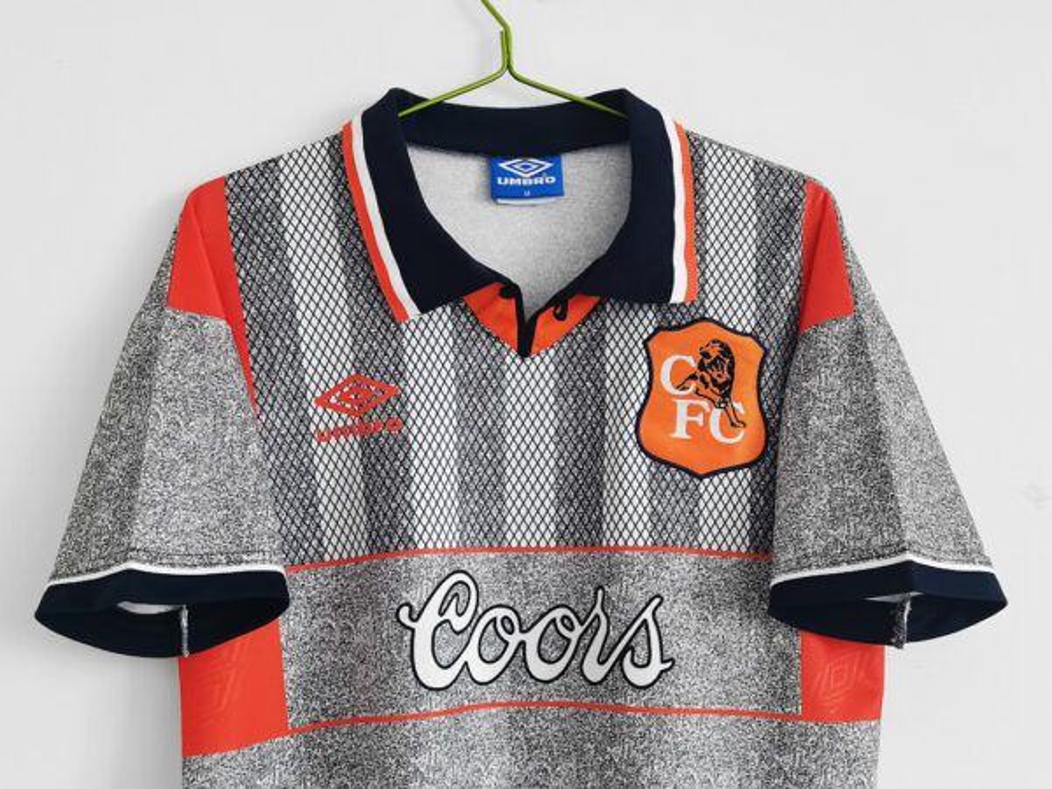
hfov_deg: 52.6
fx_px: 1064
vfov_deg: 40.7
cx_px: 526
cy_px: 394
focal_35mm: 35
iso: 160
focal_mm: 5.58
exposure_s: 1/50
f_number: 1.8
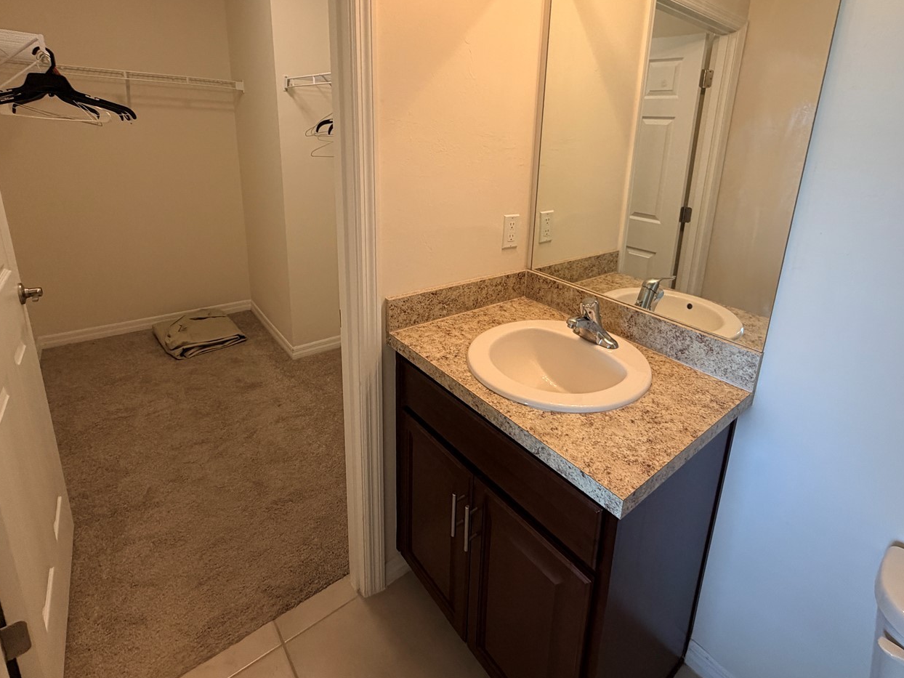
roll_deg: -3.3
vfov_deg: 70.4
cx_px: 512
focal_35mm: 18
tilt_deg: -13.6
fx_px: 470
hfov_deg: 87.3
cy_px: 253
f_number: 2.2
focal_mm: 2.22
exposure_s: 1/120
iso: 250
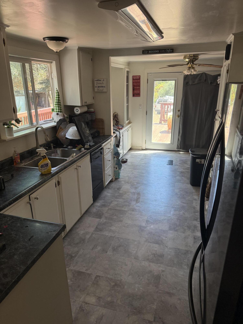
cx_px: 122
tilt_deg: -19.8
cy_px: 162
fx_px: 225
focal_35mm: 24
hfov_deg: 56.8
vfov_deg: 71.6
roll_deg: +0.7
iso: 160
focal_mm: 6.76
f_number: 1.78
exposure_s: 1/182
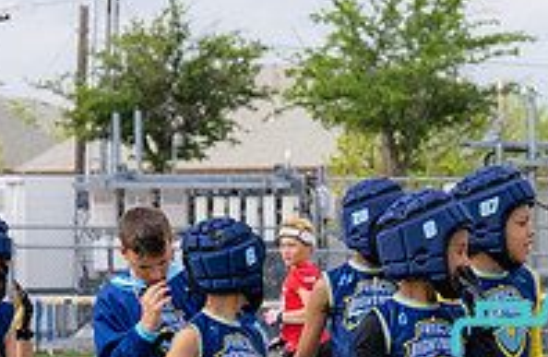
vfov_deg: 4.0
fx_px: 5064
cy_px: 482
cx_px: 646
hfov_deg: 6.2
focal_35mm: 335
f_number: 6.3
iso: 100
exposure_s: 1/500
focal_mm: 70
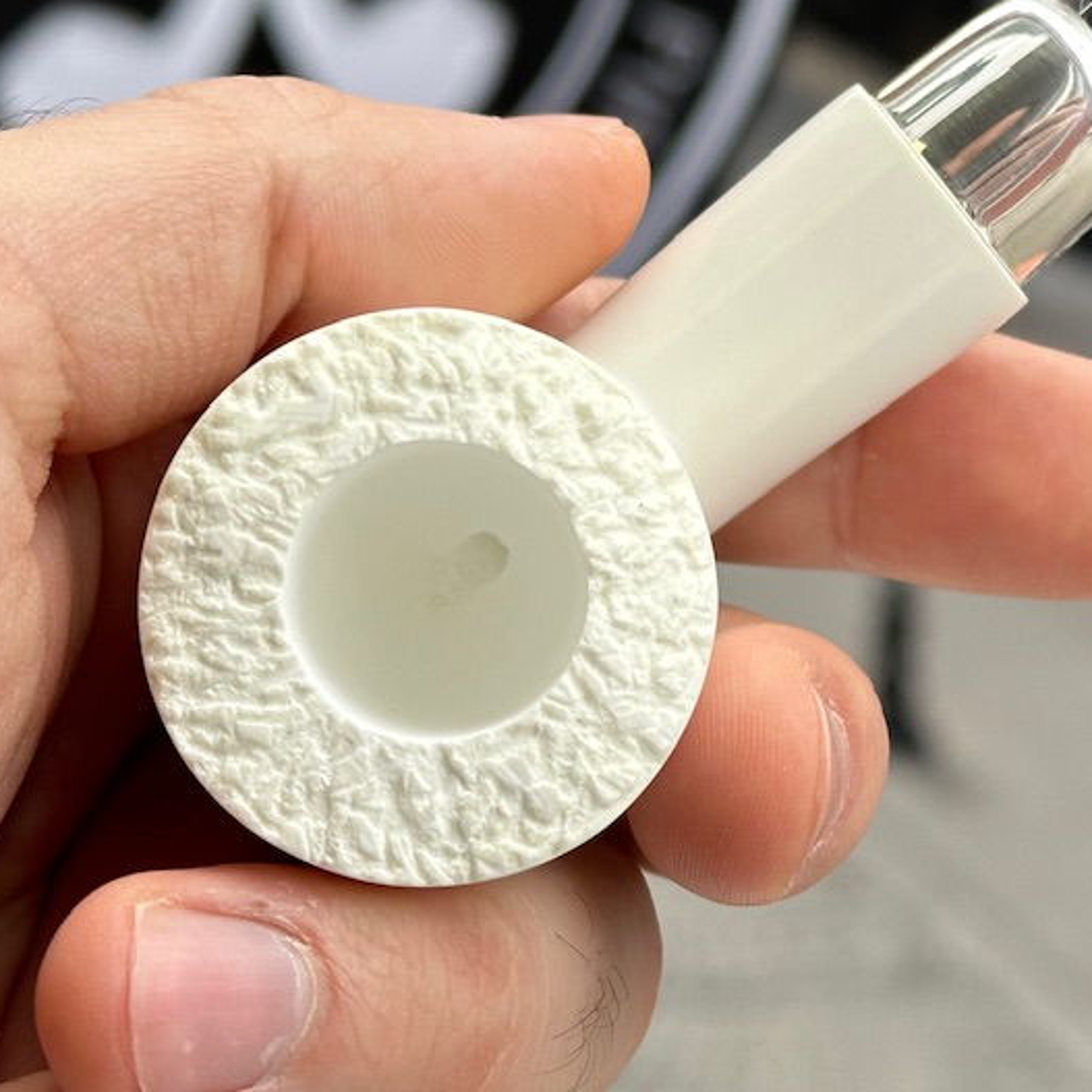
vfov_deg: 16.8
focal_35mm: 103
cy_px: 230
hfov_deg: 16.7
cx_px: 916
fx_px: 3676
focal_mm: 6.86
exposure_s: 1/836
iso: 64
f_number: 1.78
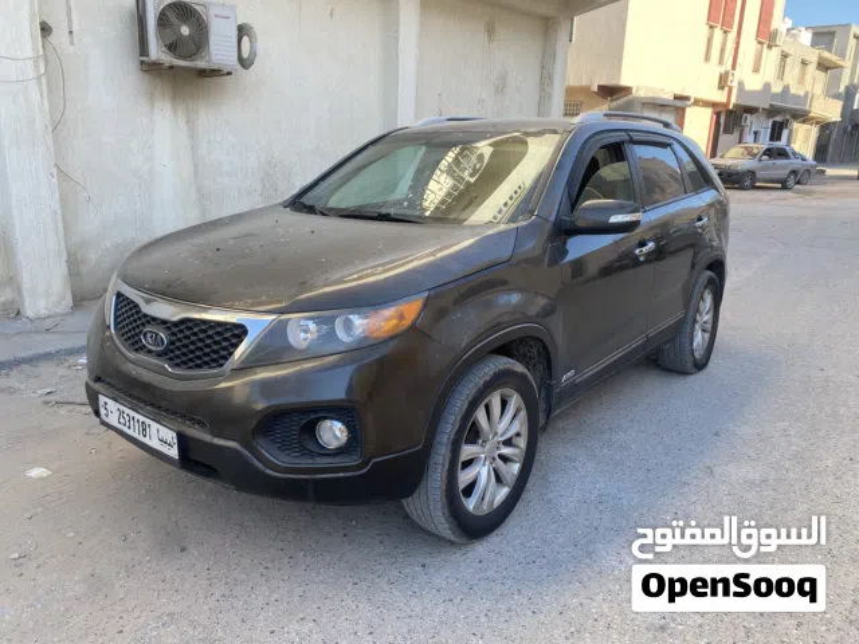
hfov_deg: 67.3
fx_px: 645
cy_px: 322
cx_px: 430
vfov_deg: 53.1
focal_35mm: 26
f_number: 1.8
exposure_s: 1/475
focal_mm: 4.25
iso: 32
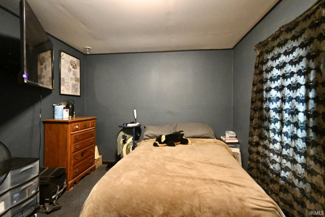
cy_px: 108
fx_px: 135
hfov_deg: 100.4
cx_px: 162
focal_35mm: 15
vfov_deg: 77.3
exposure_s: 1/60
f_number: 4.5
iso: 9000
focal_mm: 10
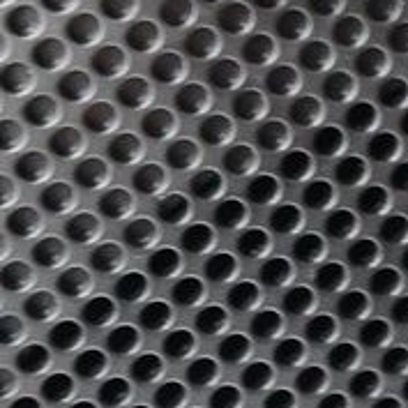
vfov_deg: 10.9
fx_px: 2094
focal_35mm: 157
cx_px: 369
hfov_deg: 11.1
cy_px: -81
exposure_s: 1/25
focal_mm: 34
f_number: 5
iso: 12800
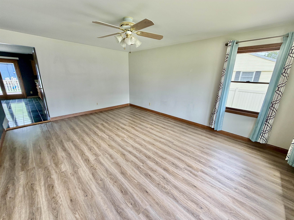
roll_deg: -1.6
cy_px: 110
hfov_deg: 102.1
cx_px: 147
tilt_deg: -16.3
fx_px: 119
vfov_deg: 85.7
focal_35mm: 14
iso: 100
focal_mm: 2.22
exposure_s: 1/121
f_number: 2.2
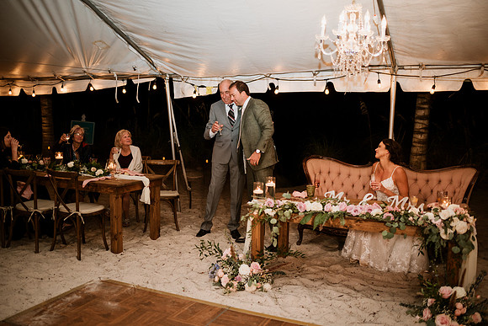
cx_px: 244
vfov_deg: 37.9
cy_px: 163
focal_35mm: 35
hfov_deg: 54.4
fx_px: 475
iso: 500
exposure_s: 1/160
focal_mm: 35
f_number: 2
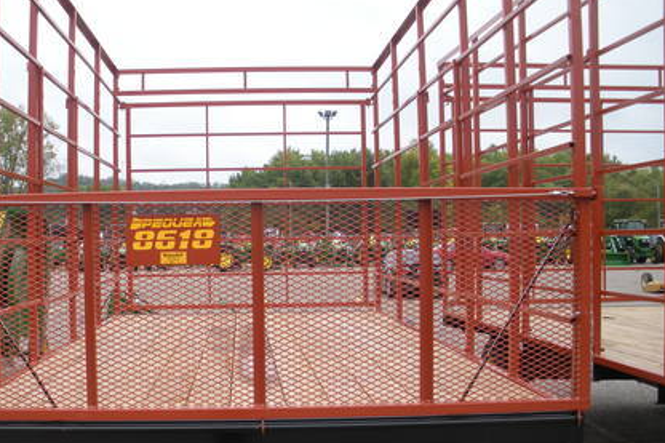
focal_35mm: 49
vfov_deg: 27.4
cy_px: 281
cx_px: 251
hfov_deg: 40.1
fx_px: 905
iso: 64
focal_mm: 6.3
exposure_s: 1/98.4
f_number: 3.5
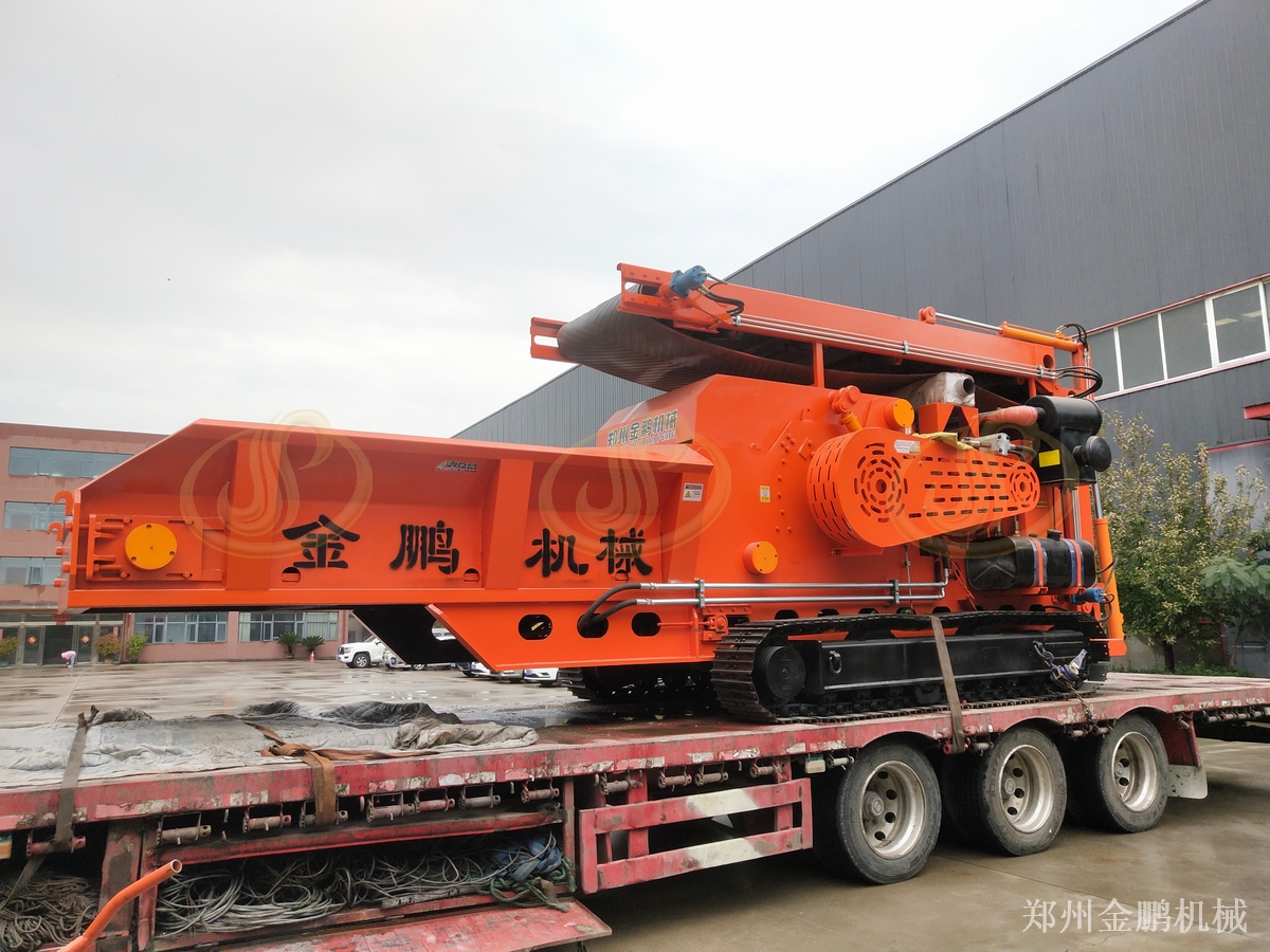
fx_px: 1101
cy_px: 476
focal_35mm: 30
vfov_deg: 46.8
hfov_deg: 60.0
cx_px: 635
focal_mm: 3.95
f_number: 1.8
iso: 141
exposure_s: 1/995
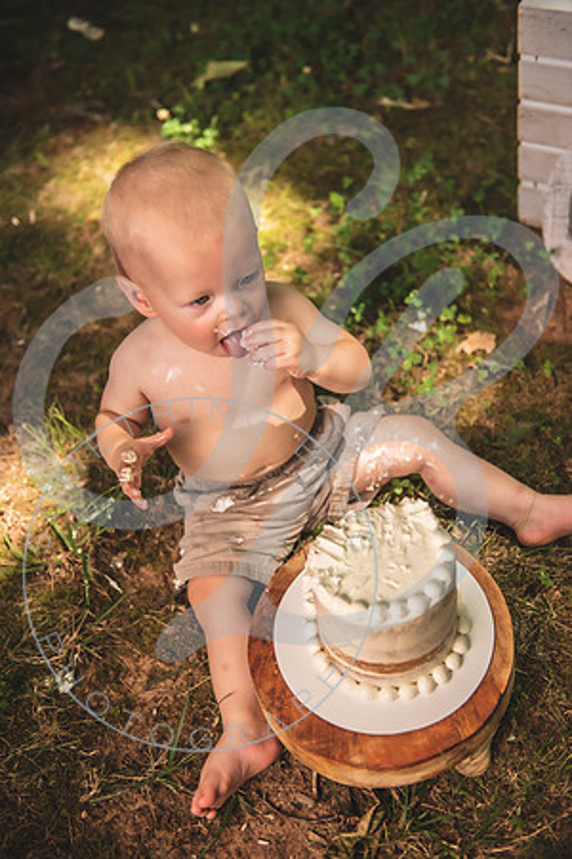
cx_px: 286
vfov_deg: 46.4
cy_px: 430
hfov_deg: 31.9
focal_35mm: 42
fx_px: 1001
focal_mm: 42
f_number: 2.8
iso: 200
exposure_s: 1/400
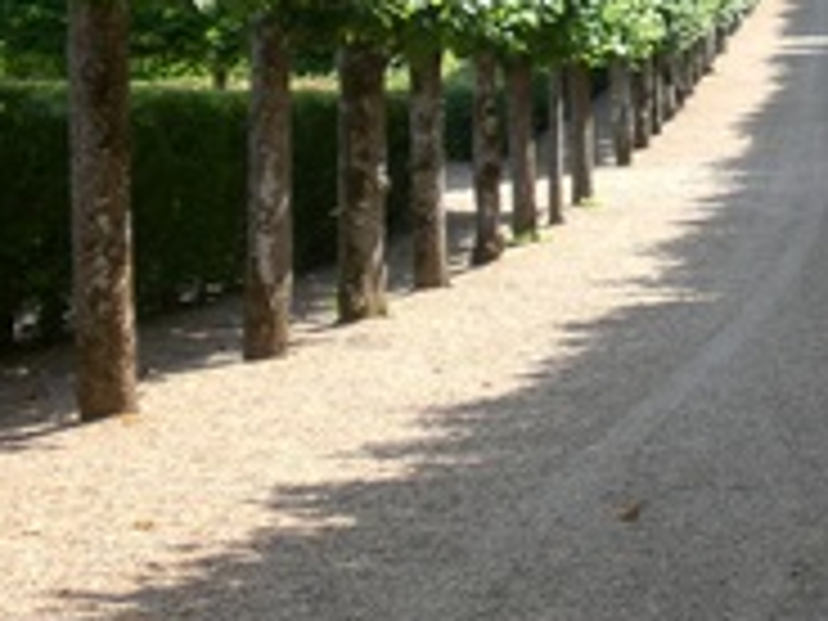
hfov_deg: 17.3
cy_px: 9
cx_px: 819
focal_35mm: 111
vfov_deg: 13.2
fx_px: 2655
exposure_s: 1/250
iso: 50
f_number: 3.6
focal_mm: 8.44
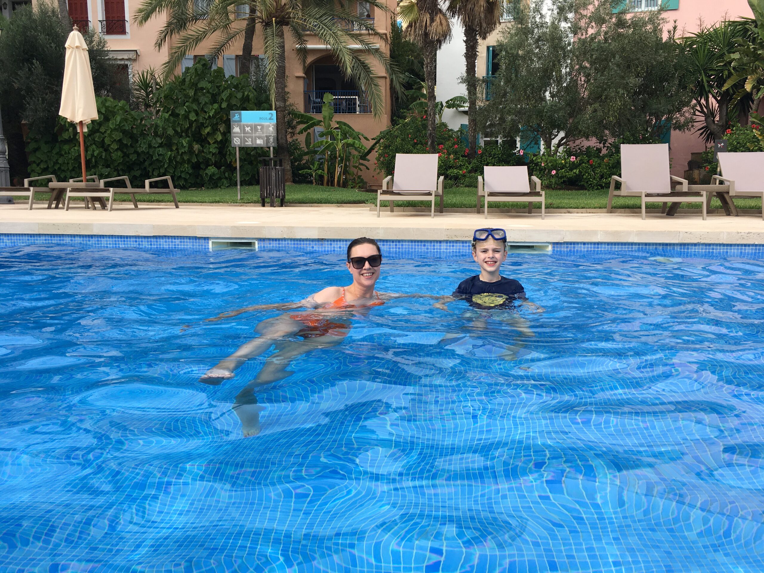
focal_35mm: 29
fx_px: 640
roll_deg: -1.0
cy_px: 286
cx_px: 382
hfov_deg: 61.7
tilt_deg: -7.8
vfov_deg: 48.2
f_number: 2.2
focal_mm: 4.15
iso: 25
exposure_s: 1/754
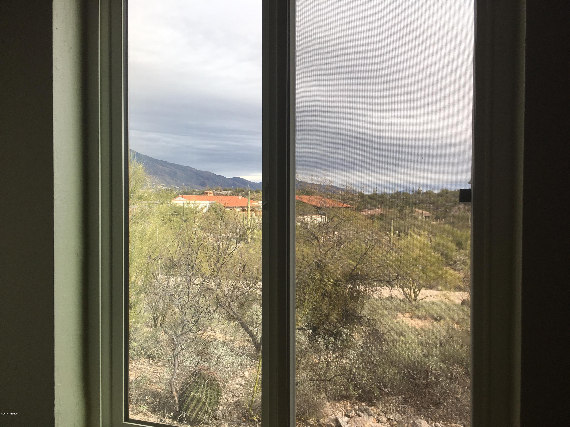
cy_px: 214
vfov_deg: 48.2
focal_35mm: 29
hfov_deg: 61.7
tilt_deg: -2.0
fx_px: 478
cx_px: 285
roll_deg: +0.8
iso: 25
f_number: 2.2
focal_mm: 4.15
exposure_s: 1/582
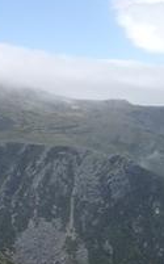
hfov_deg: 19.5
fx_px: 474
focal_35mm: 66
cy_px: 211
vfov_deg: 30.4
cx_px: 37
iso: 100
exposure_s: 1/200
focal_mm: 4.5
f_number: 8
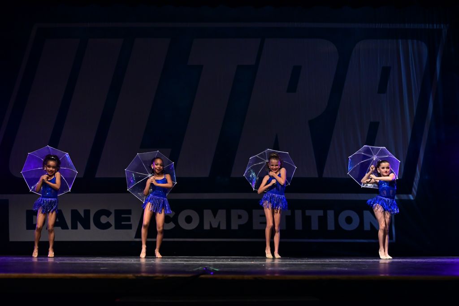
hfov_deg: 36.9
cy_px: 153
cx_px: 230
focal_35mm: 54
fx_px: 689
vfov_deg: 25.1
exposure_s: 1/800
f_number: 4
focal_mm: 54
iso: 6400
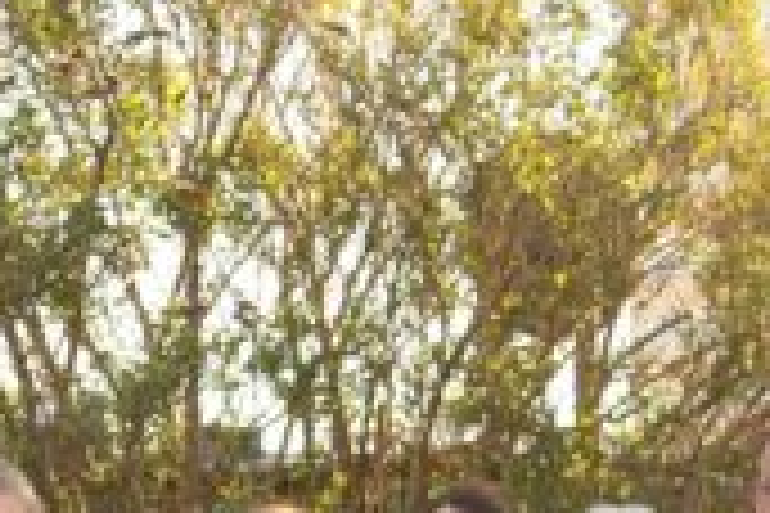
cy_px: 965
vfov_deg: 7.2
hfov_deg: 11.0
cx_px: 68
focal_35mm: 185
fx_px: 3957
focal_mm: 31
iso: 160
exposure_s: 1/250
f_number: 4
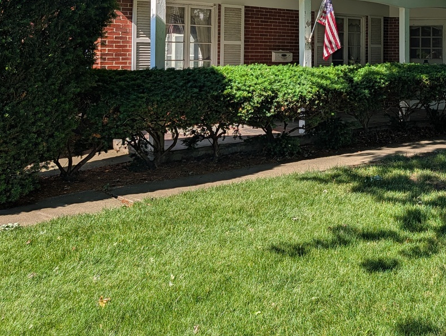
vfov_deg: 31.9
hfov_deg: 41.0
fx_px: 568
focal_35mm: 44
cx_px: 361
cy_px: 56
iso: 21
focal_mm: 6.9
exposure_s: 1/1038
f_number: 1.68
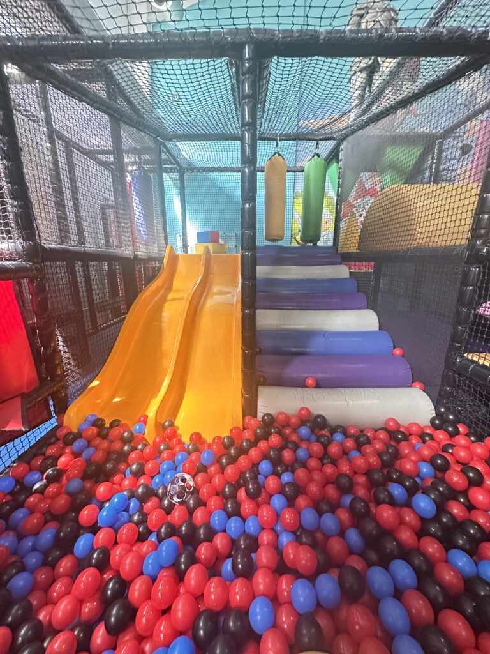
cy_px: 327
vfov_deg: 102.1
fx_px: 264
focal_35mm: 14
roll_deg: -1.3
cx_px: 245
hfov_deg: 85.7
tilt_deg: -13.9
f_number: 2.2
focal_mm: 2.22
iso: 1250
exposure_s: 1/56
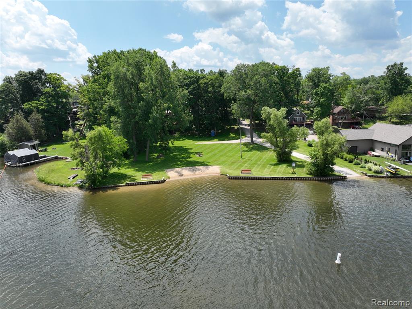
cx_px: 206
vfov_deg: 56.8
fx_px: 286
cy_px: 154
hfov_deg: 71.6
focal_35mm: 24
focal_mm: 12.29
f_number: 2.8
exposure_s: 1/2500
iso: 200
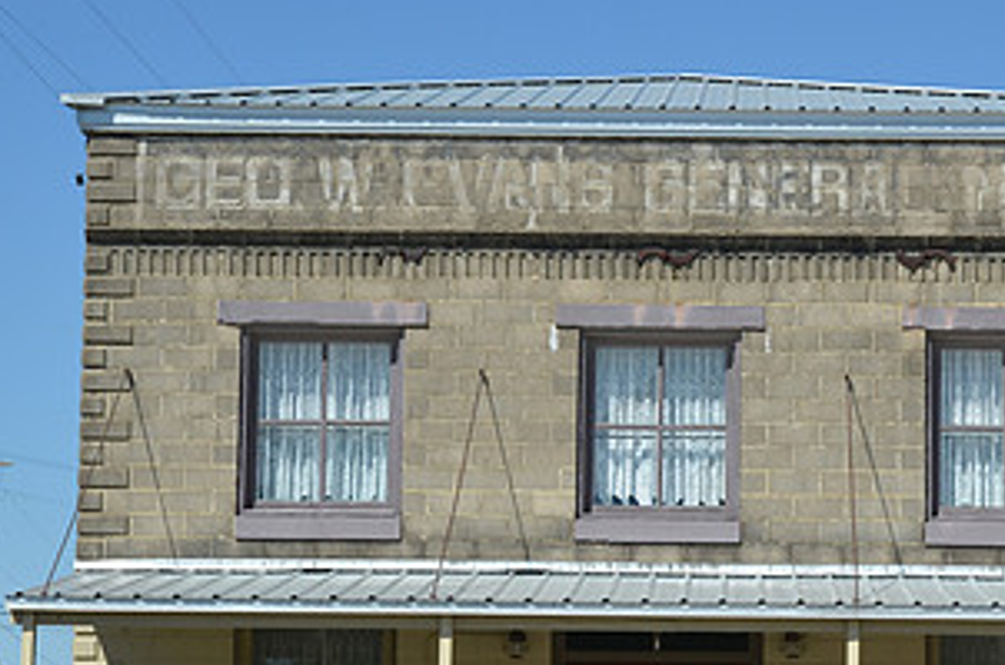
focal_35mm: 101
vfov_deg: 13.5
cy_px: 459
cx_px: 725
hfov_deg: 20.1
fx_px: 2813
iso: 200
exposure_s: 1/250
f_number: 8
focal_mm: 35
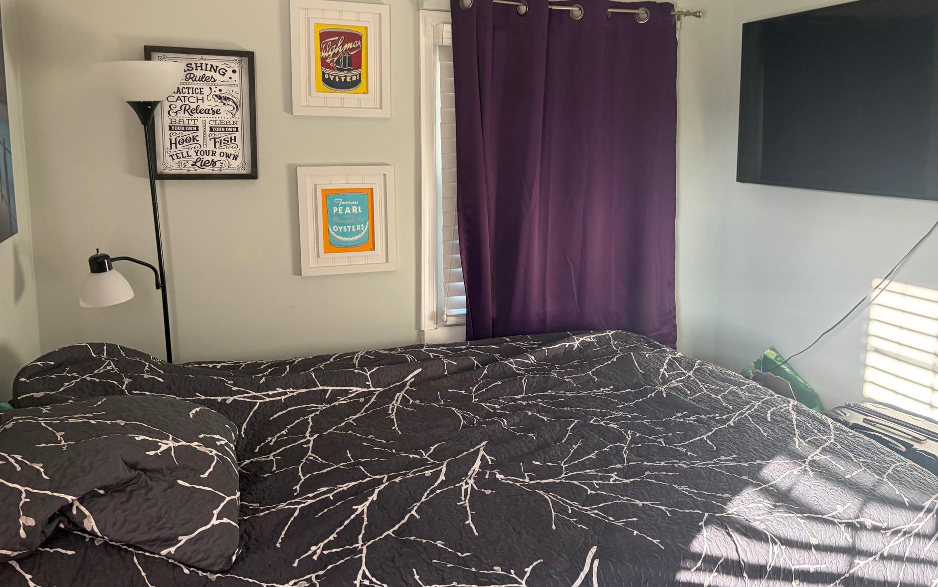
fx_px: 767
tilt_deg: -6.2
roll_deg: -1.2
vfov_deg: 41.8
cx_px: 501
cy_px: 256
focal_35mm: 30
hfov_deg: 62.8
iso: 125
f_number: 1.6
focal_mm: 5.96
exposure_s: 1/69
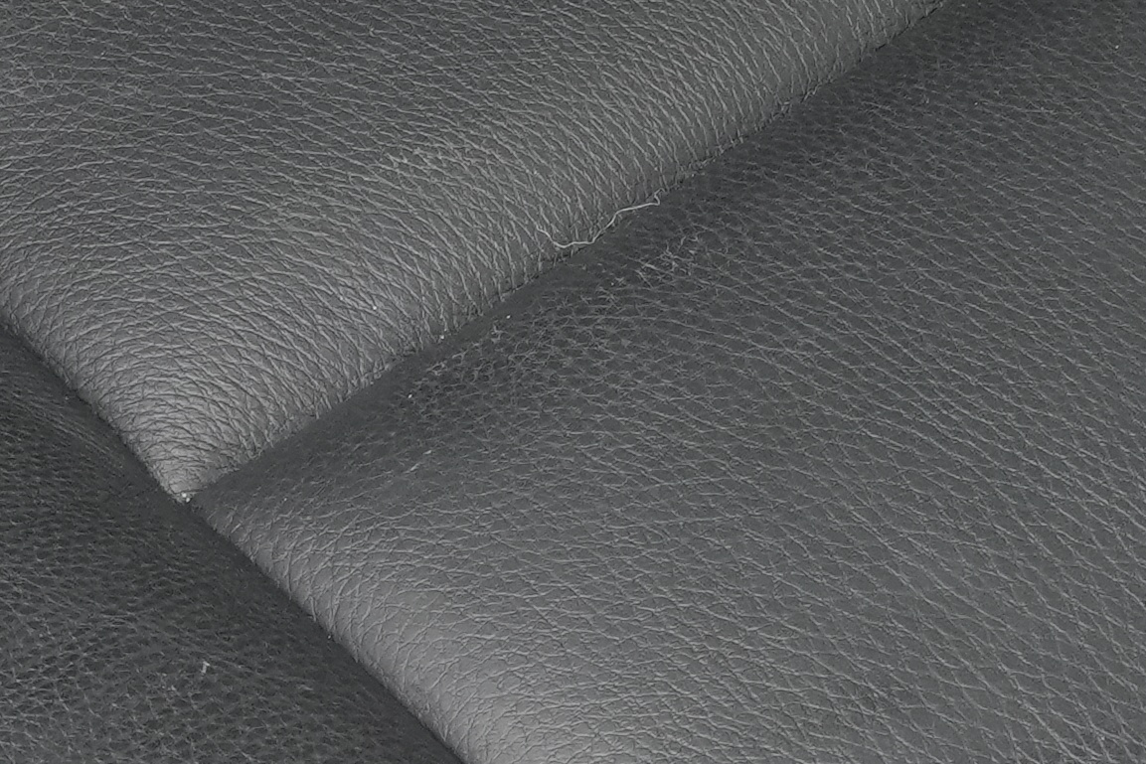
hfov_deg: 14.1
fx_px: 4616
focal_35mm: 145
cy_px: 374
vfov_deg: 9.5
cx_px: 294
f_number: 8
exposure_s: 1/30
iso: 1000
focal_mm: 18
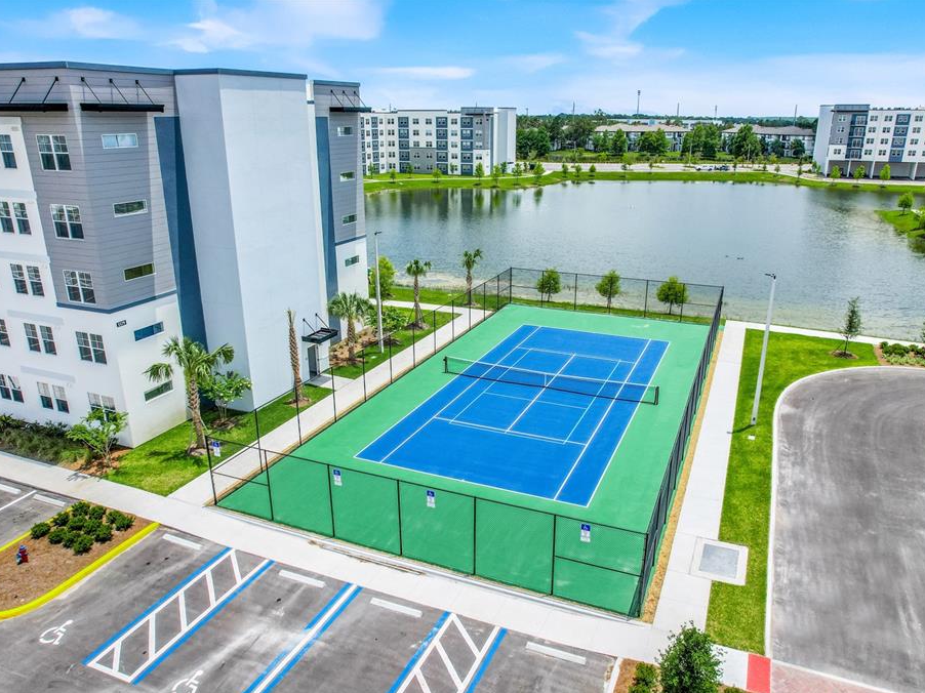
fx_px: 641
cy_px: 347
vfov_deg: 56.8
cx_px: 480
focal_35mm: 24
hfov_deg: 71.6
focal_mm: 8.38
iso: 140
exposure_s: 1/725
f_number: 2.8
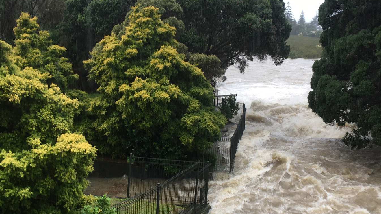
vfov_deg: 24.8
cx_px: 168
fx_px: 485
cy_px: 136
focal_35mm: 48
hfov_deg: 42.8
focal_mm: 4.15
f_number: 2.2
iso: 25
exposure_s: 1/100
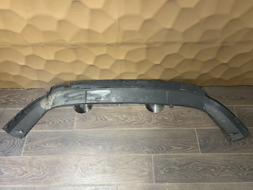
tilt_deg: -57.8
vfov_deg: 53.0
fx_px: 190
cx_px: 126
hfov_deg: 67.3
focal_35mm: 26
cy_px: 95
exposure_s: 1/60
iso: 160
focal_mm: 5.7
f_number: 1.5
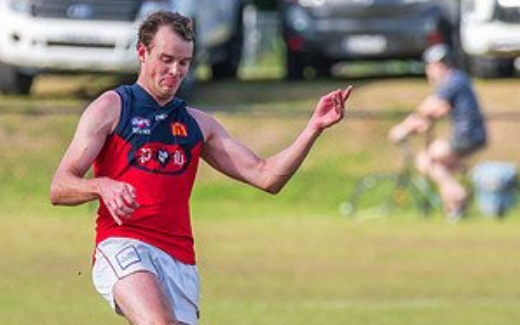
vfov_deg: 1.2
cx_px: 236
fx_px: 15625
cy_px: 297
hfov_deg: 1.9
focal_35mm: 1103
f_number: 8
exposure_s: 1/1250
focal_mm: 420
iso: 800
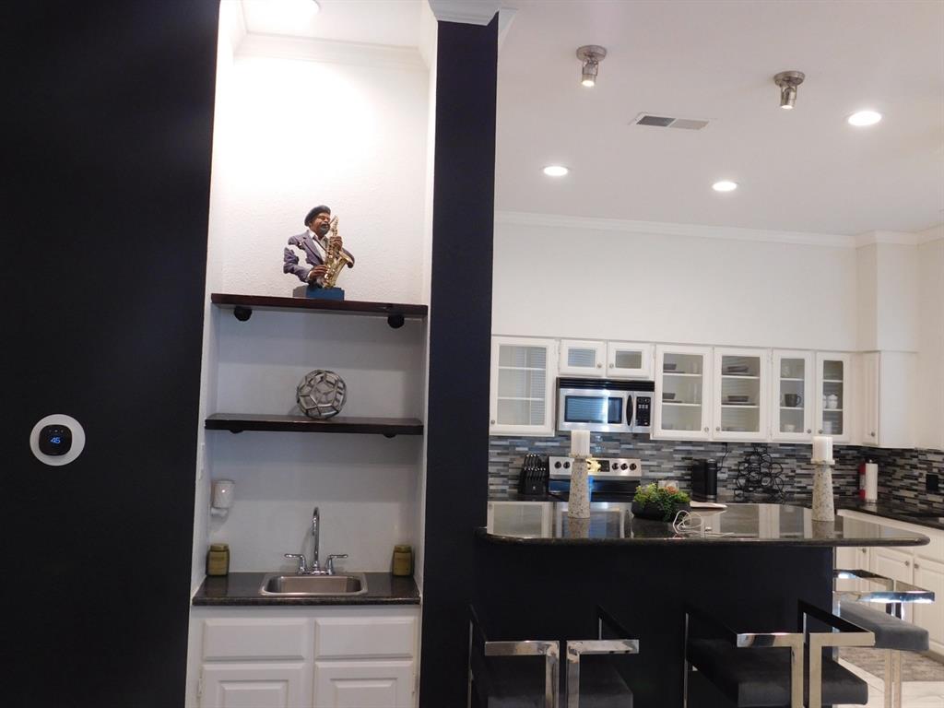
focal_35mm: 30
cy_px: 354
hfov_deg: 60.0
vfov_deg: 46.8
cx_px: 472
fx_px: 818
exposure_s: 1/30
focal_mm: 5.3
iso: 220
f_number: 3.2
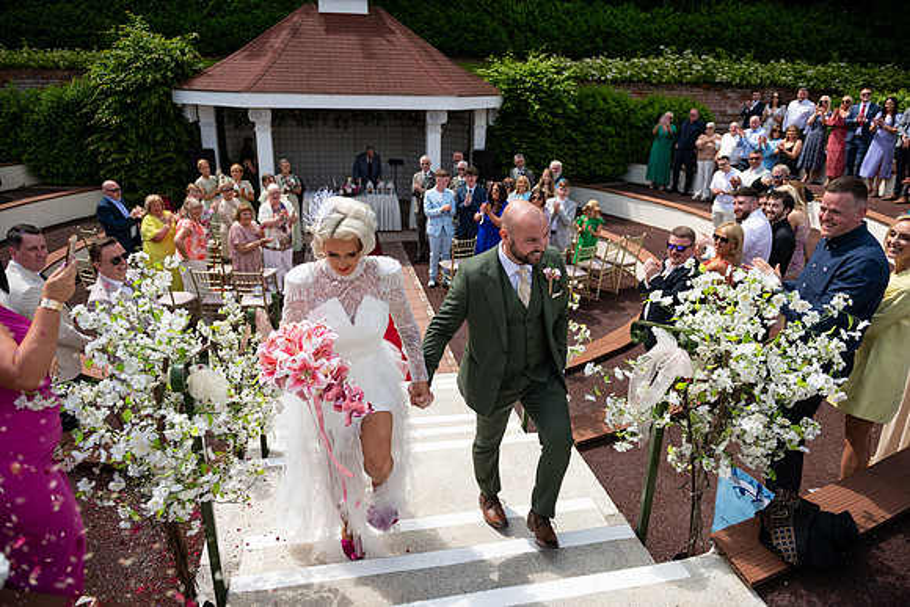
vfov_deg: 53.2
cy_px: 304
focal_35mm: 24
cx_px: 455
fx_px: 607
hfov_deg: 73.7
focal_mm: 24
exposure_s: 1/2000
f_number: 3.5
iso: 160
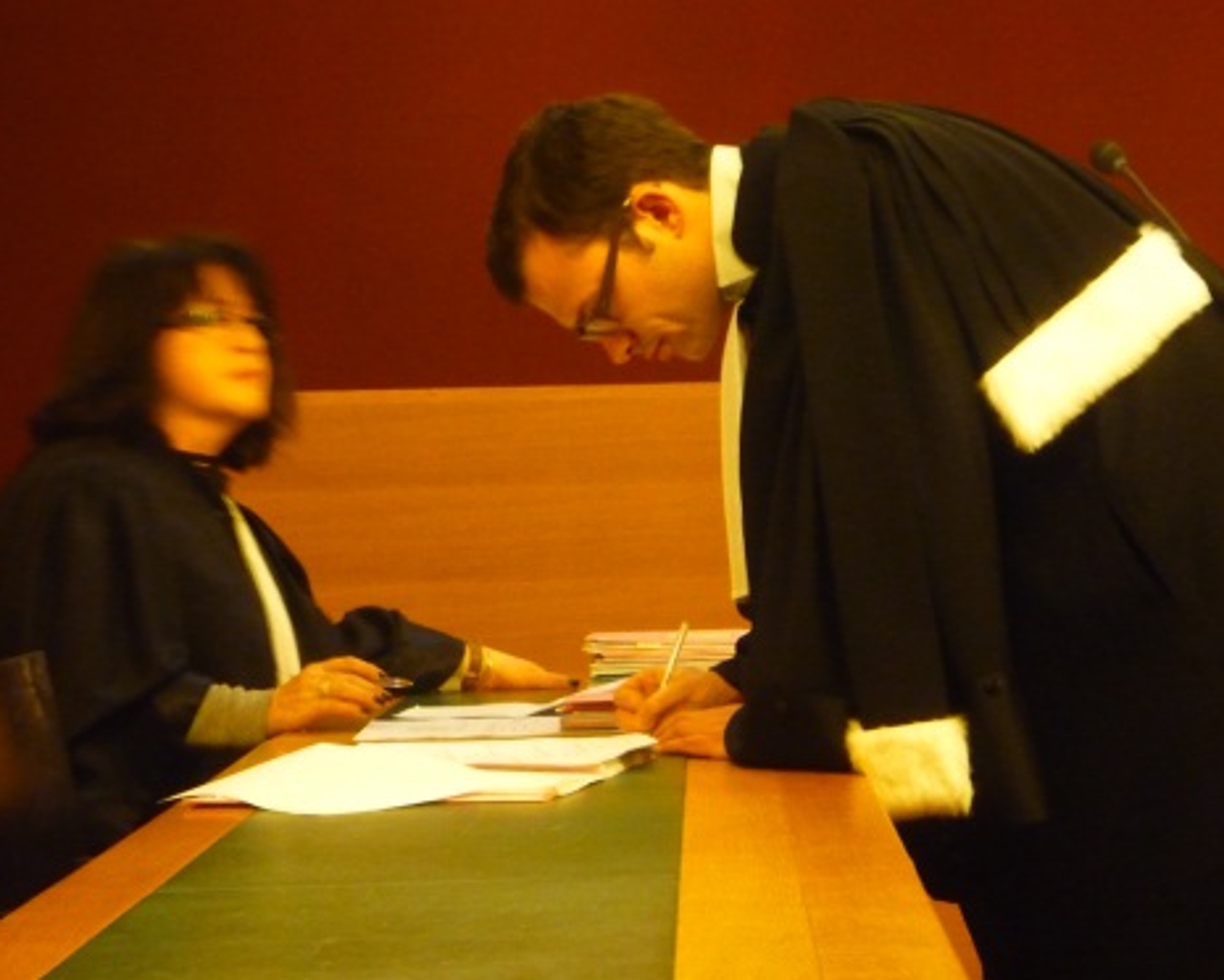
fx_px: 3804
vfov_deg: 14.7
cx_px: 582
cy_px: 489
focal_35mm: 105
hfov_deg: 18.3
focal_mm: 16.5
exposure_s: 1/8
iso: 800
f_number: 5.1
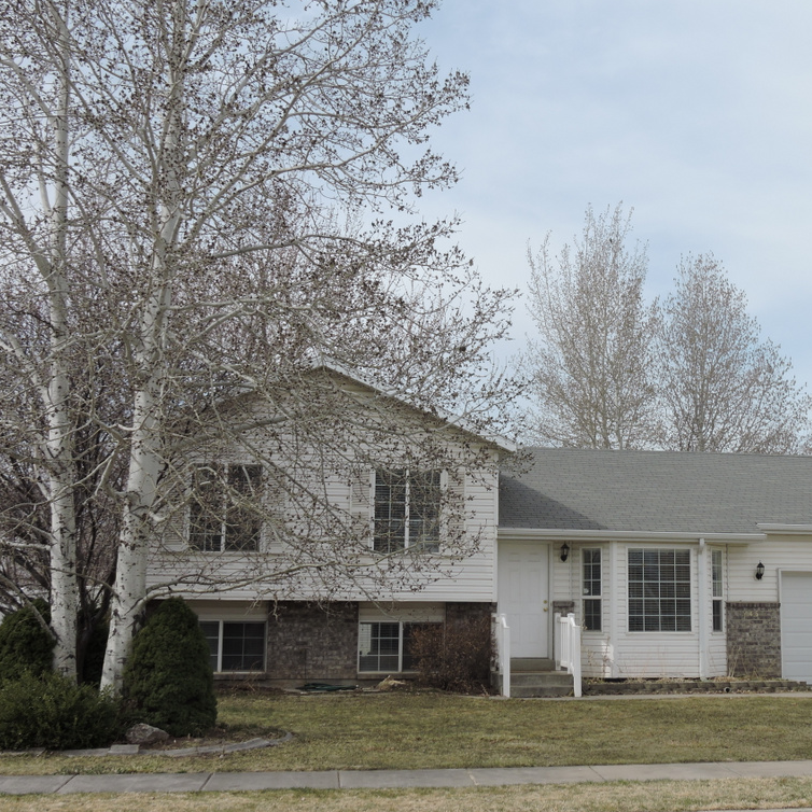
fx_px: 1274
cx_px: 533
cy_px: 400
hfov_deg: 35.1
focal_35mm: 48
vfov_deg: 35.4
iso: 100
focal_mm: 7.2
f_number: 3.8
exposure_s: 1/1000
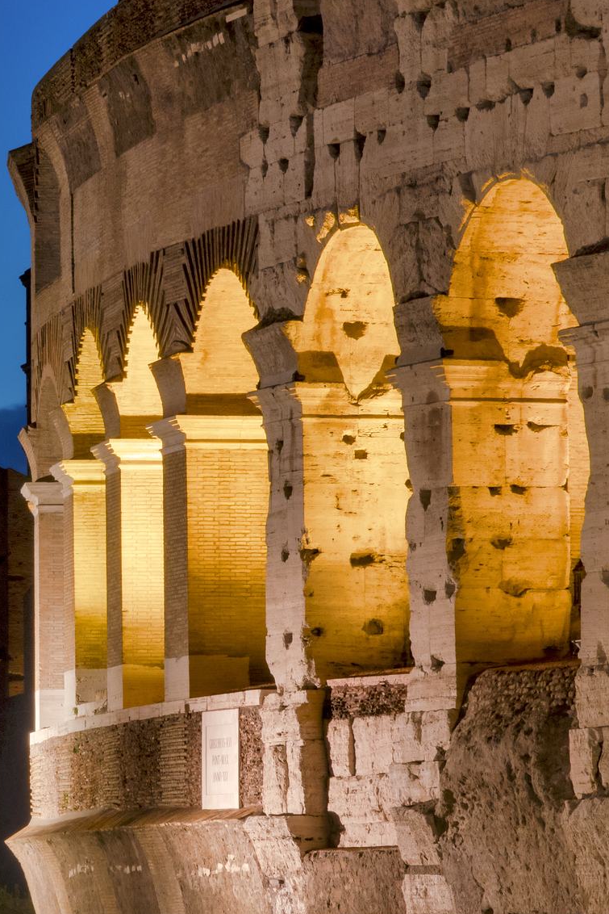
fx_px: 6417
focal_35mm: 253
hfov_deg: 5.4
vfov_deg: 8.1
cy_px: 549
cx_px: -108
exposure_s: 3.2
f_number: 8
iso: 100
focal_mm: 49.51
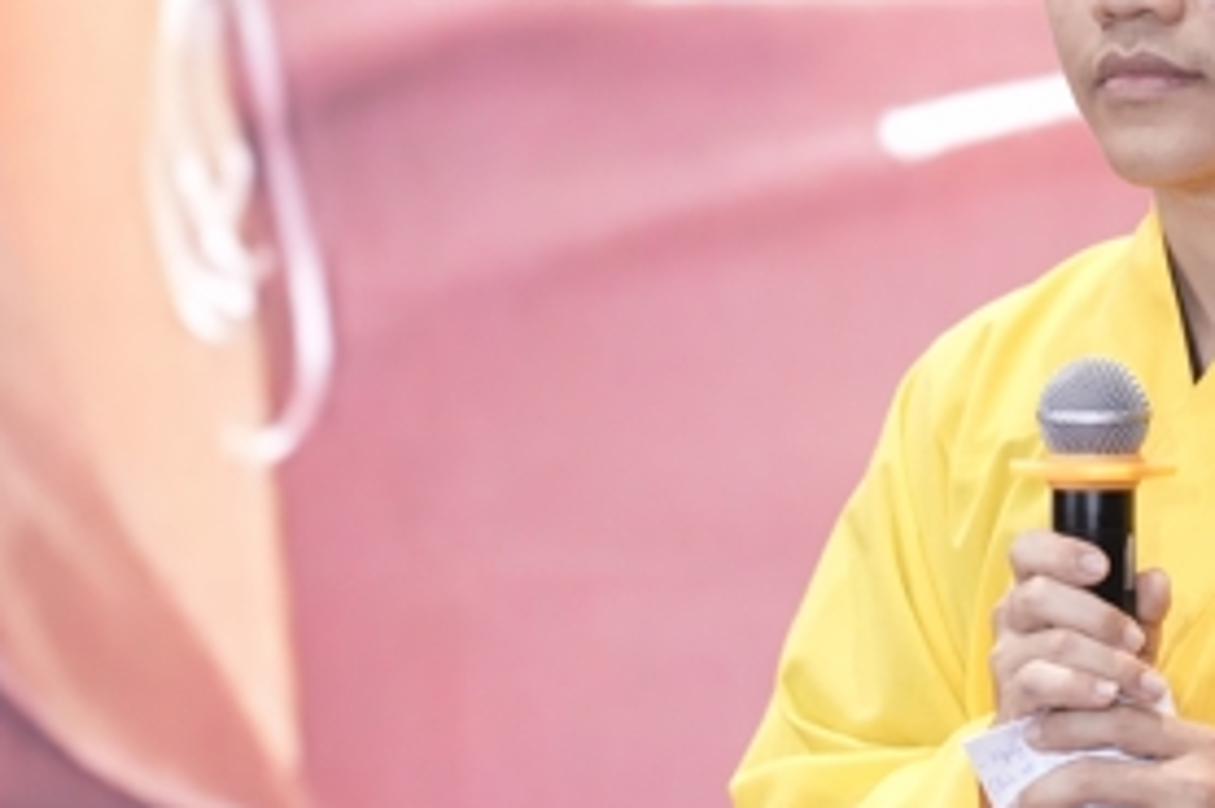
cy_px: 312
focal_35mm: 295
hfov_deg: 7.0
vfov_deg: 4.7
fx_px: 9950
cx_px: 1132
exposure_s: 1/160
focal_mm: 126
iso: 3200
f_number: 3.2
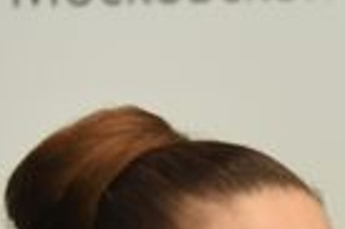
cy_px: 385
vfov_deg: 2.4
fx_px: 5379
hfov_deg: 3.6
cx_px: 677
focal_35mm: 562
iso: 1600
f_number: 4
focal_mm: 110
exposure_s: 1/250
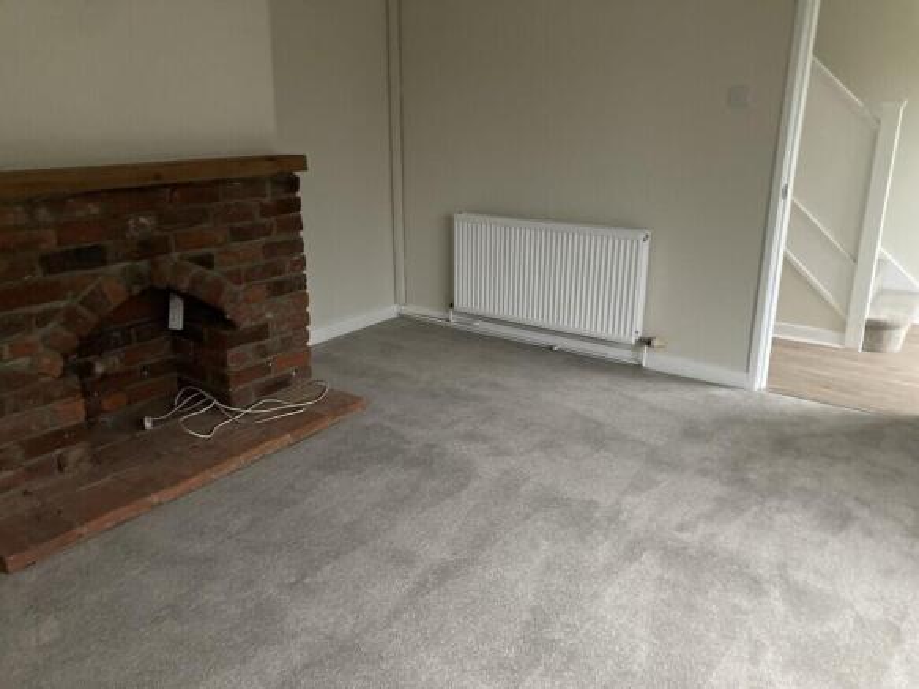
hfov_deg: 63.5
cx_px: 460
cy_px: 344
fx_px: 743
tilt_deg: -17.2
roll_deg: -0.3
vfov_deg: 49.7
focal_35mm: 28
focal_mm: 3.99
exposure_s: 1/27
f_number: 1.8
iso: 640
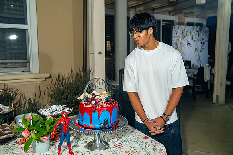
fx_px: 220
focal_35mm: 34
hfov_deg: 55.8
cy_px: 78
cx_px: 116
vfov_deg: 38.9
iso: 640
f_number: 3.5
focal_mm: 34
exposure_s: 1/160
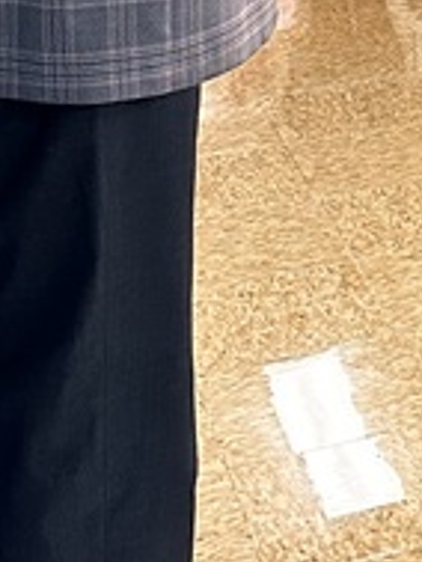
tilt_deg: -17.2
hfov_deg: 10.8
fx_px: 2111
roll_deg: +1.0
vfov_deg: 15.0
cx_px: 737
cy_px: 39
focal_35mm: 130
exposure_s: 1/60
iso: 250
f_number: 1.78
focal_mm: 6.86
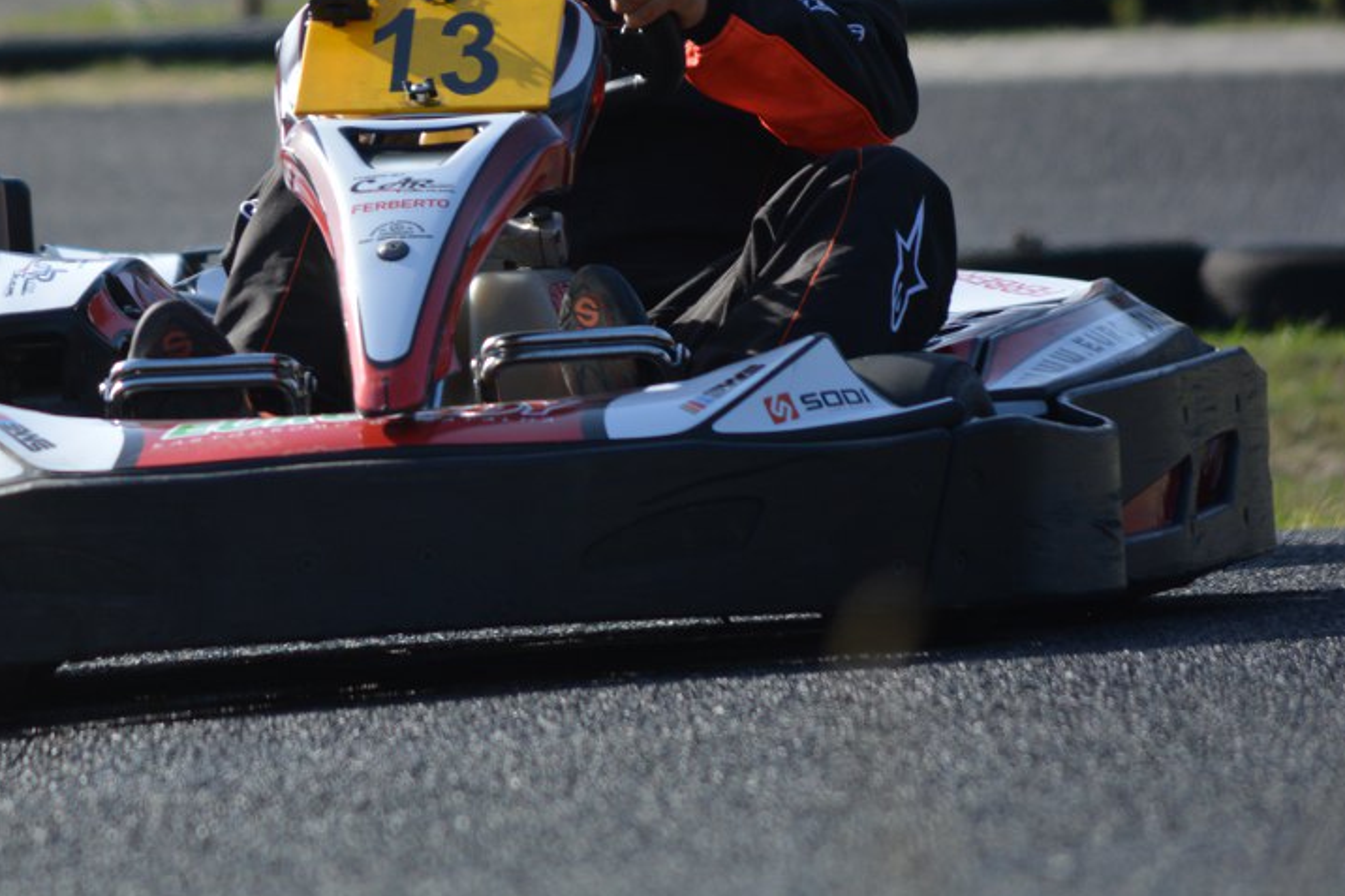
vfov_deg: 2.7
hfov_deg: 4.1
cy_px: 154
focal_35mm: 503
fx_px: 18787
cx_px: 396
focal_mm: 200
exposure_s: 1/1250
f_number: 5.6
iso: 400
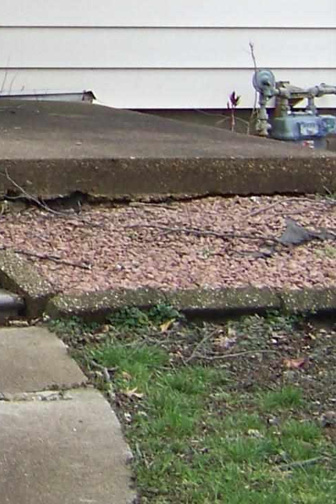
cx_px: -506
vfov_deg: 12.8
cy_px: -39
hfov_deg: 8.0
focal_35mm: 158
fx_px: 2213
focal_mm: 5.85
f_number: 2.8
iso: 64
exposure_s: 1/160
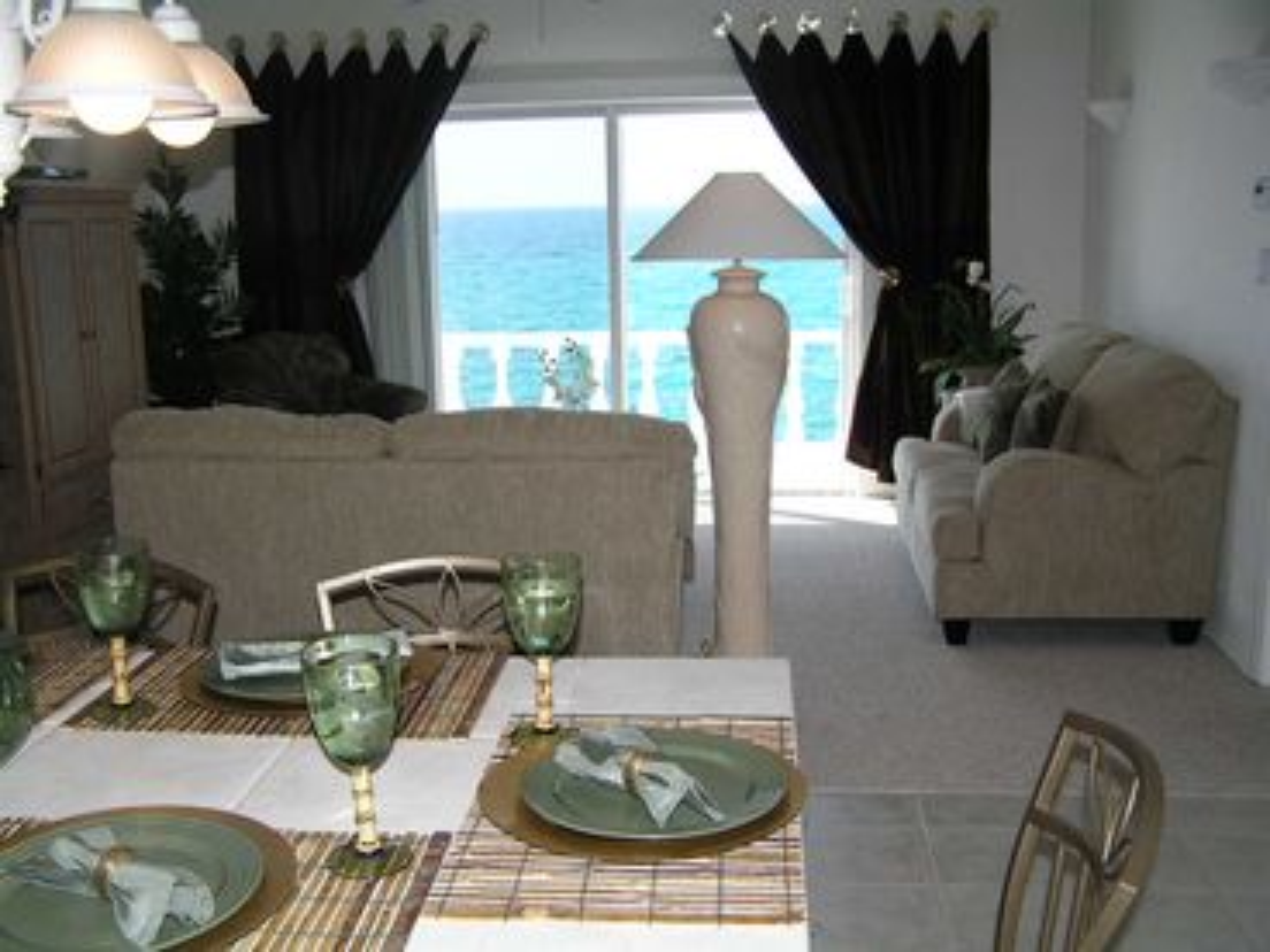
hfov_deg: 49.0
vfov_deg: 37.7
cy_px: 476
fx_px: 1394
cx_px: 635
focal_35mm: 38
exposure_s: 1/400
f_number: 2.8
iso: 50
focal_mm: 6.3
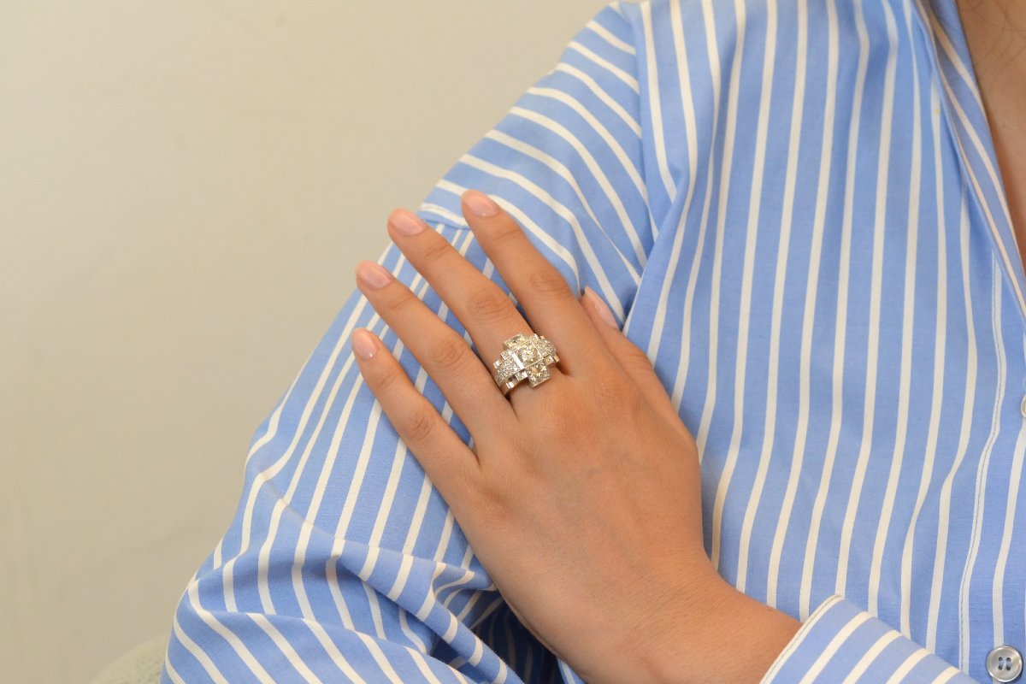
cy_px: 342
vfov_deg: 10.8
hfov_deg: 16.1
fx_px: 3633
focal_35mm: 128
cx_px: 513
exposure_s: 1/125
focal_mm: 85
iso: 1600
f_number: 5.6
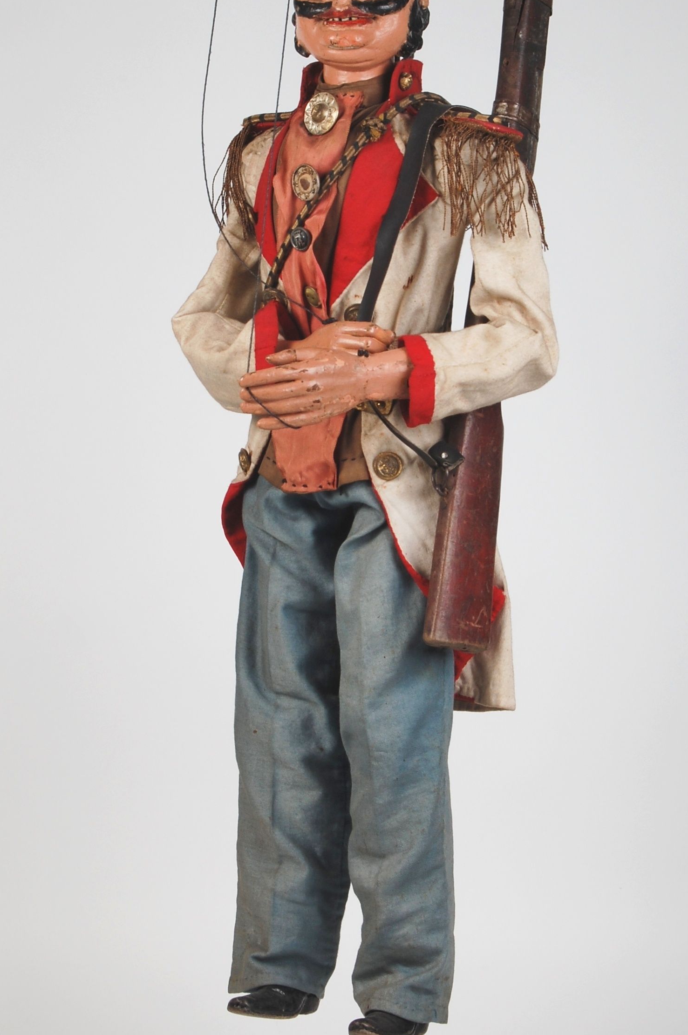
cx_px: 353
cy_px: 397
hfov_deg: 12.2
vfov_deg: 18.3
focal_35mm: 112
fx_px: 3208
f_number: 16
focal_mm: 55
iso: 200
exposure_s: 1/160
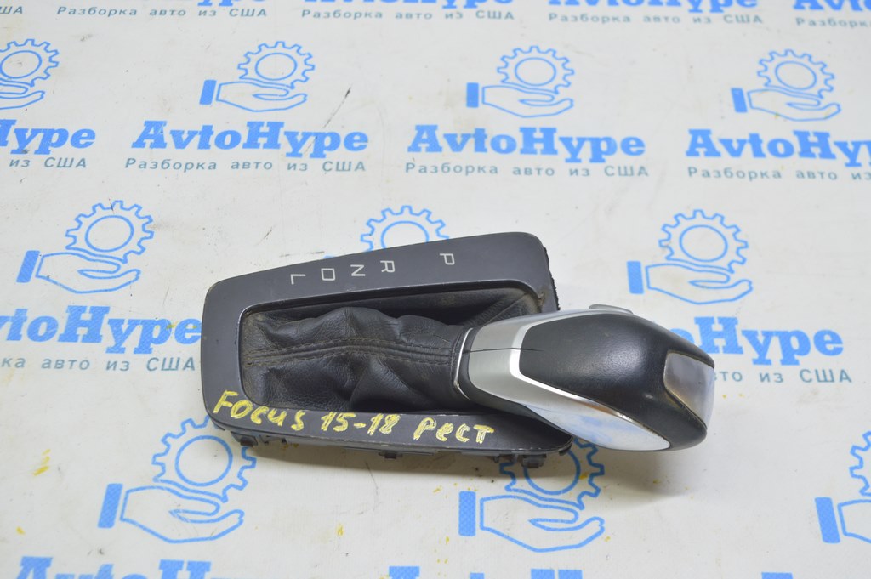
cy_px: 290
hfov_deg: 46.4
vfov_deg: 31.8
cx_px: 436
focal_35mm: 42
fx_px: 1015
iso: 400
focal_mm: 28
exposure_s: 1/20
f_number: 5.6
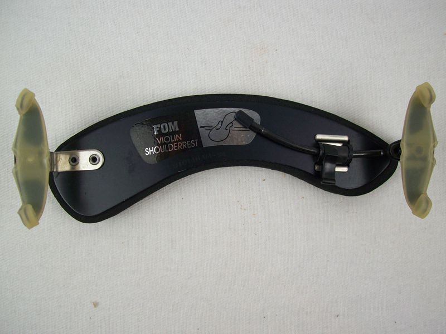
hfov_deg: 51.4
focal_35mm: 36
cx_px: 223
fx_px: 464
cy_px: 167
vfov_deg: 39.7
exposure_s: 1/113
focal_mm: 6
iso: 80
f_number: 2.7
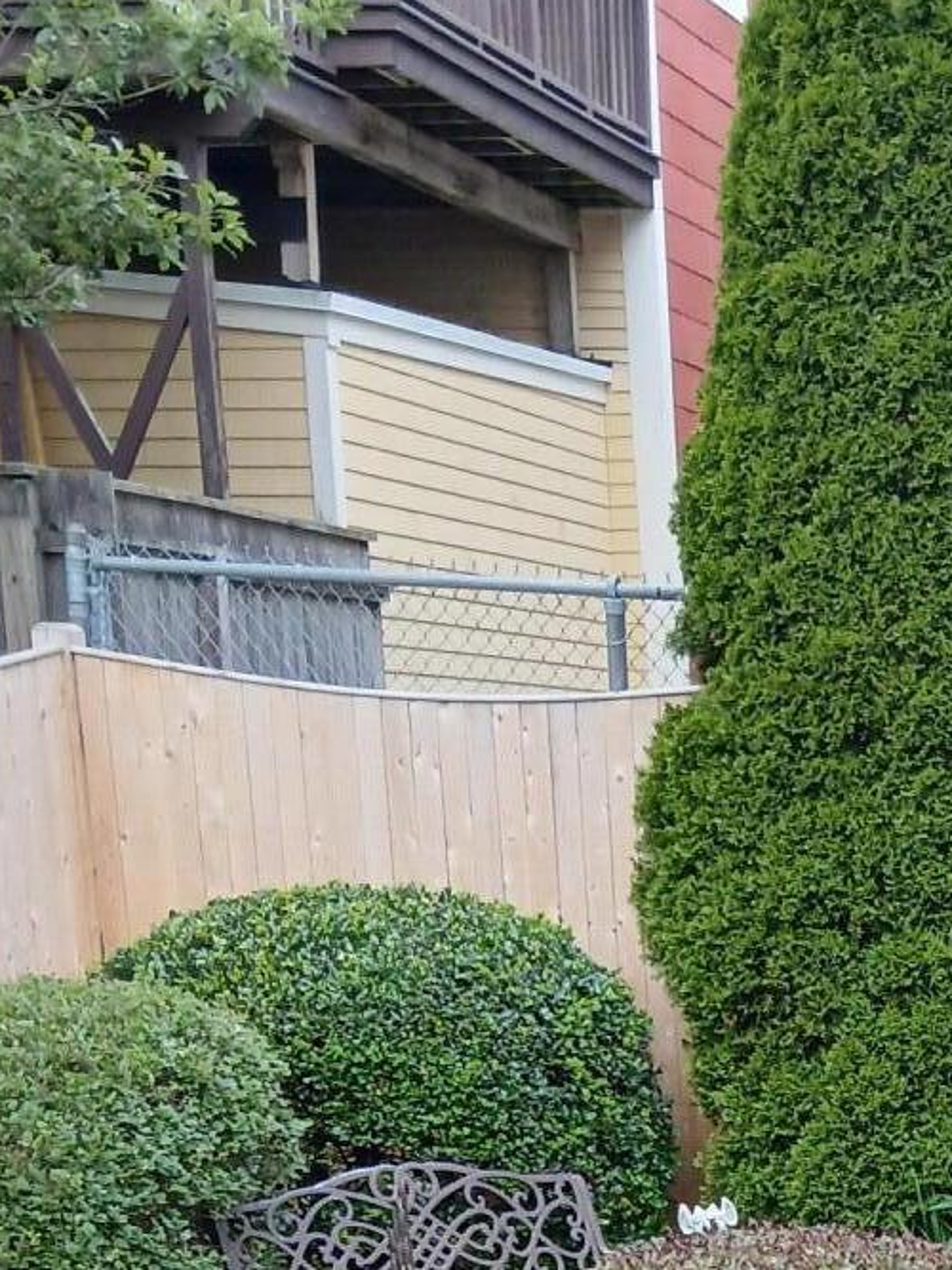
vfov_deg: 22.4
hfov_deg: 17.4
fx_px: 2861
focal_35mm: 78
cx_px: 1319
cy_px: 1653
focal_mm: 3.98
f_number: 1.8
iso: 125
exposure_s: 1/60
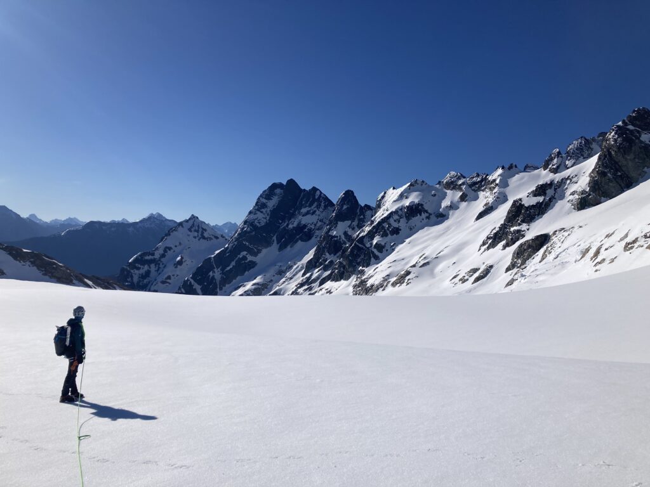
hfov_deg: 63.4
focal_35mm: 28
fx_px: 526
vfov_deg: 49.7
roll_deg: -4.6
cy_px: 244
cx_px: 325
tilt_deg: +1.4
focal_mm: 3.99
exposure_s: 1/8130
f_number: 1.8
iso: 25
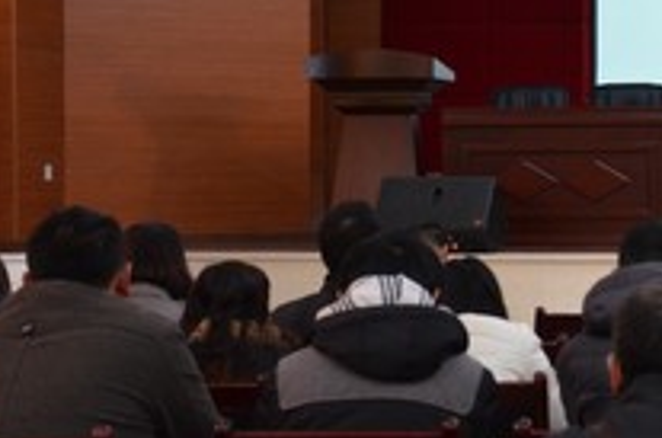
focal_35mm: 116
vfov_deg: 11.7
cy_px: 110
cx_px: 720
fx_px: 2128
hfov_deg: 17.1
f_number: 4.2
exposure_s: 1/25
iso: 1600
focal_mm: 32
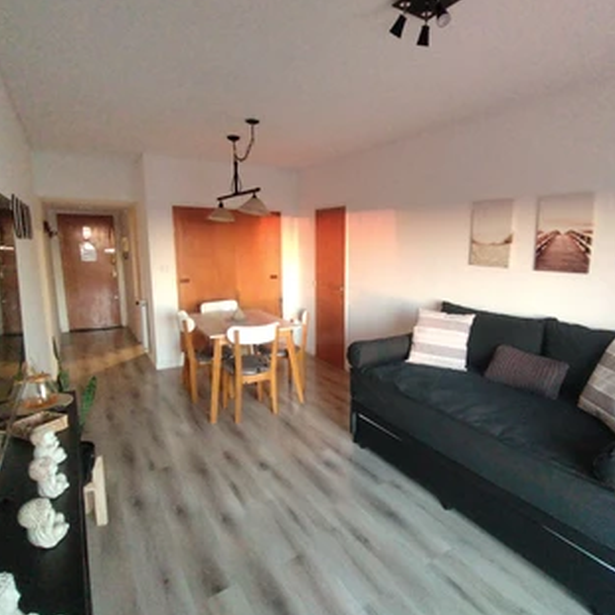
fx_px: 402
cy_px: 307
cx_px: 354
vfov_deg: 74.8
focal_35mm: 20
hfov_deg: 74.4
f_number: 2.2
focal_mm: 1.66
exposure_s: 1/16.7
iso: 972
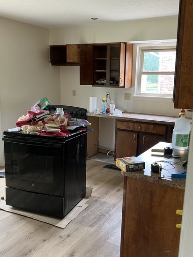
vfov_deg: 53.9
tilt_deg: -12.3
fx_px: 253
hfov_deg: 41.8
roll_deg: +0.2
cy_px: 138
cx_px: 101
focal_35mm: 34
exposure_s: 1/60
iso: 100
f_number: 1.8
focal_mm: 3.99
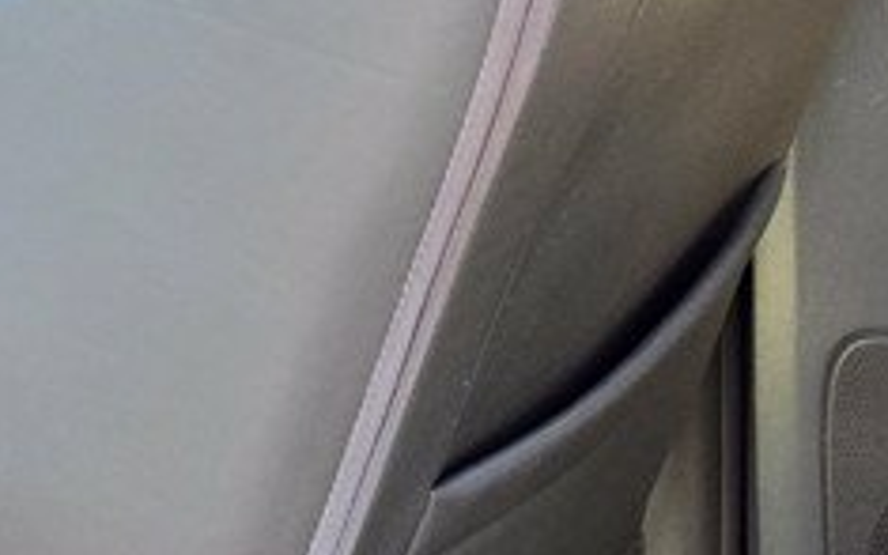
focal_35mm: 166
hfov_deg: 12.0
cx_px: 1383
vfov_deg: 7.2
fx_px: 4018
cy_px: 1503
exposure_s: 1/180
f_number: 1.8
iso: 125
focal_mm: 5.4
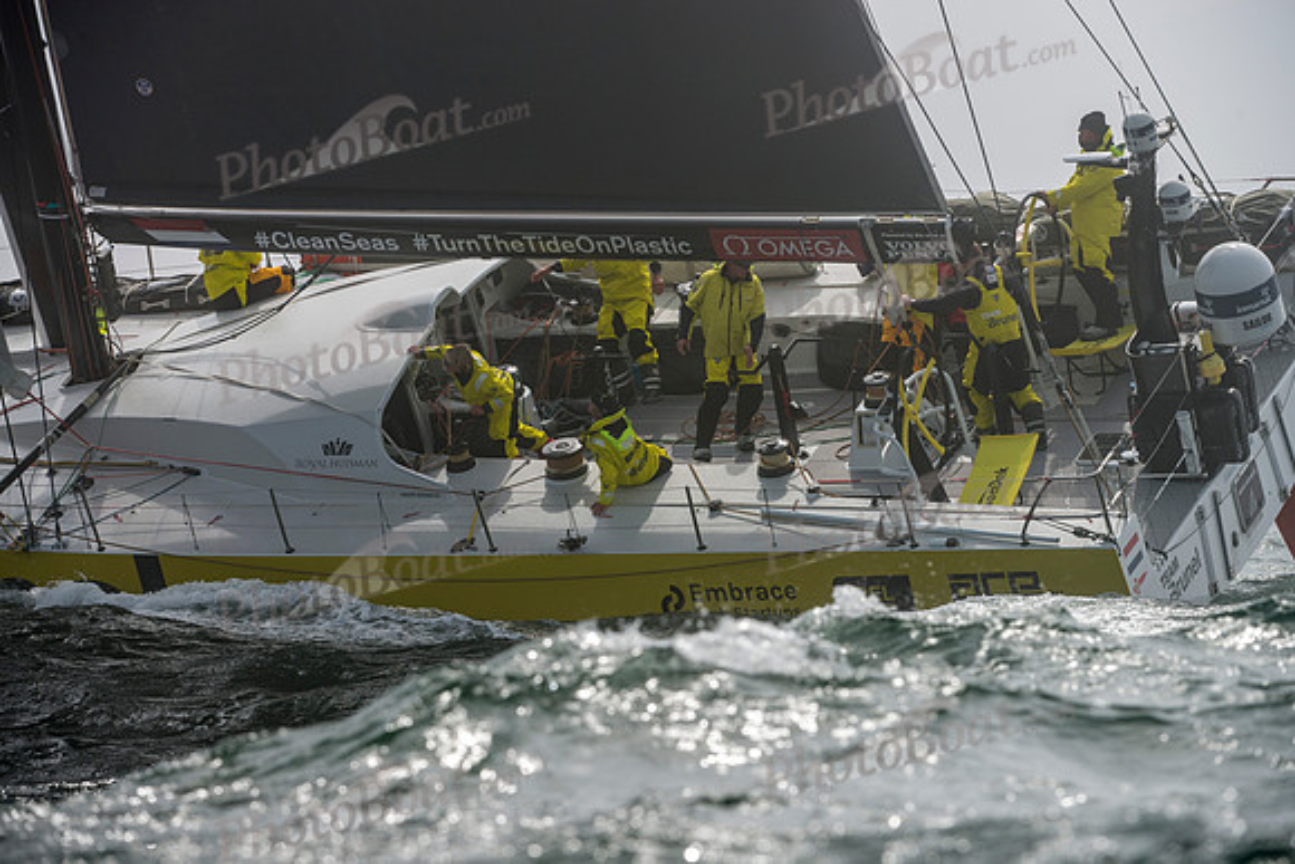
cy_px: 432
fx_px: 9355
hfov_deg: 7.9
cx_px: 648
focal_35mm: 260
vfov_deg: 5.3
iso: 280
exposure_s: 1/1250
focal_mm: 260
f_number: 9
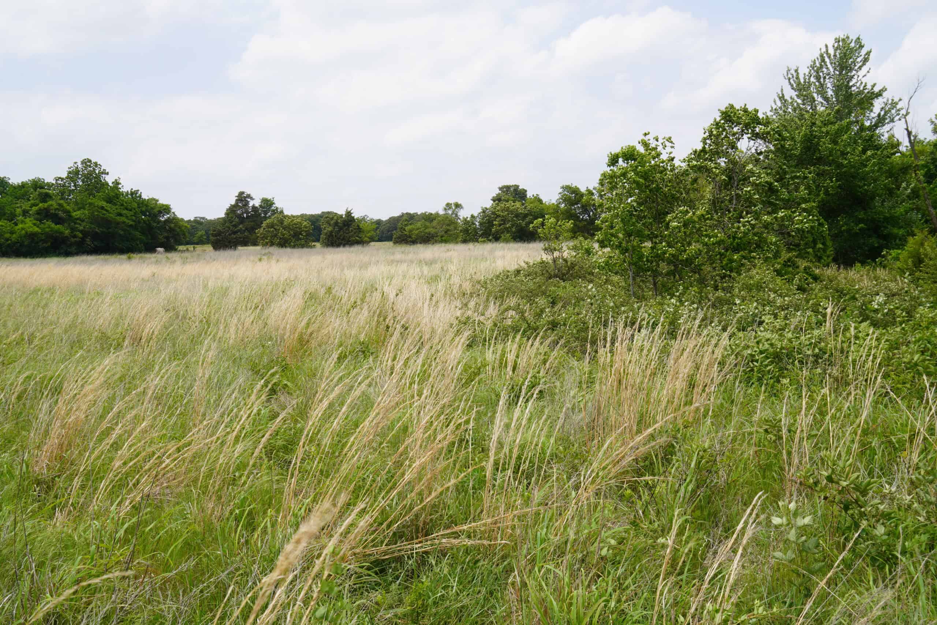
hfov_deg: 49.6
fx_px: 1015
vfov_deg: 34.2
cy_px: 312
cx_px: 468
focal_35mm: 39
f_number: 9
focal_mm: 26
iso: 100
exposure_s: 1/125
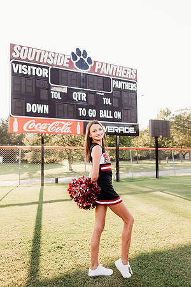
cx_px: 96
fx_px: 191
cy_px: 144
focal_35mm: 24
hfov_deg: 53.1
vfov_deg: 73.7
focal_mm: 24
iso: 200
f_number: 2.8
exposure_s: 1/500
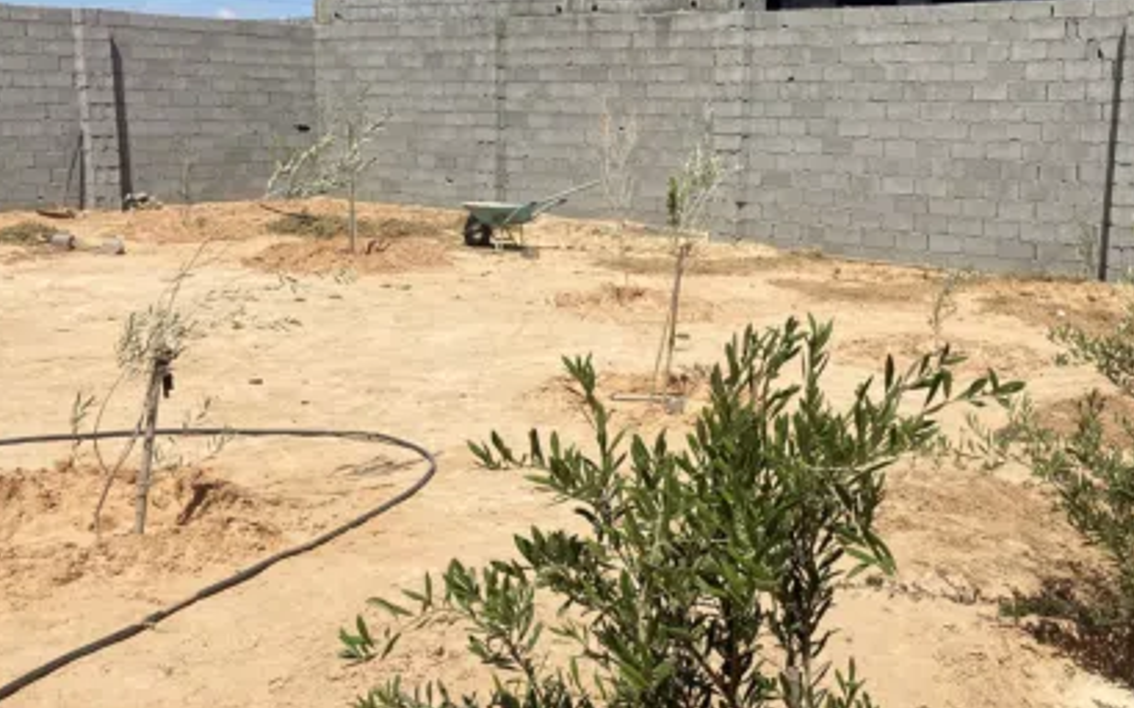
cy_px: 379
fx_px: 1329
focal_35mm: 43
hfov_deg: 45.9
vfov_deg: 29.8
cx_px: 689
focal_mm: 4.25
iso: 32
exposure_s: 1/5495
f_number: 1.8
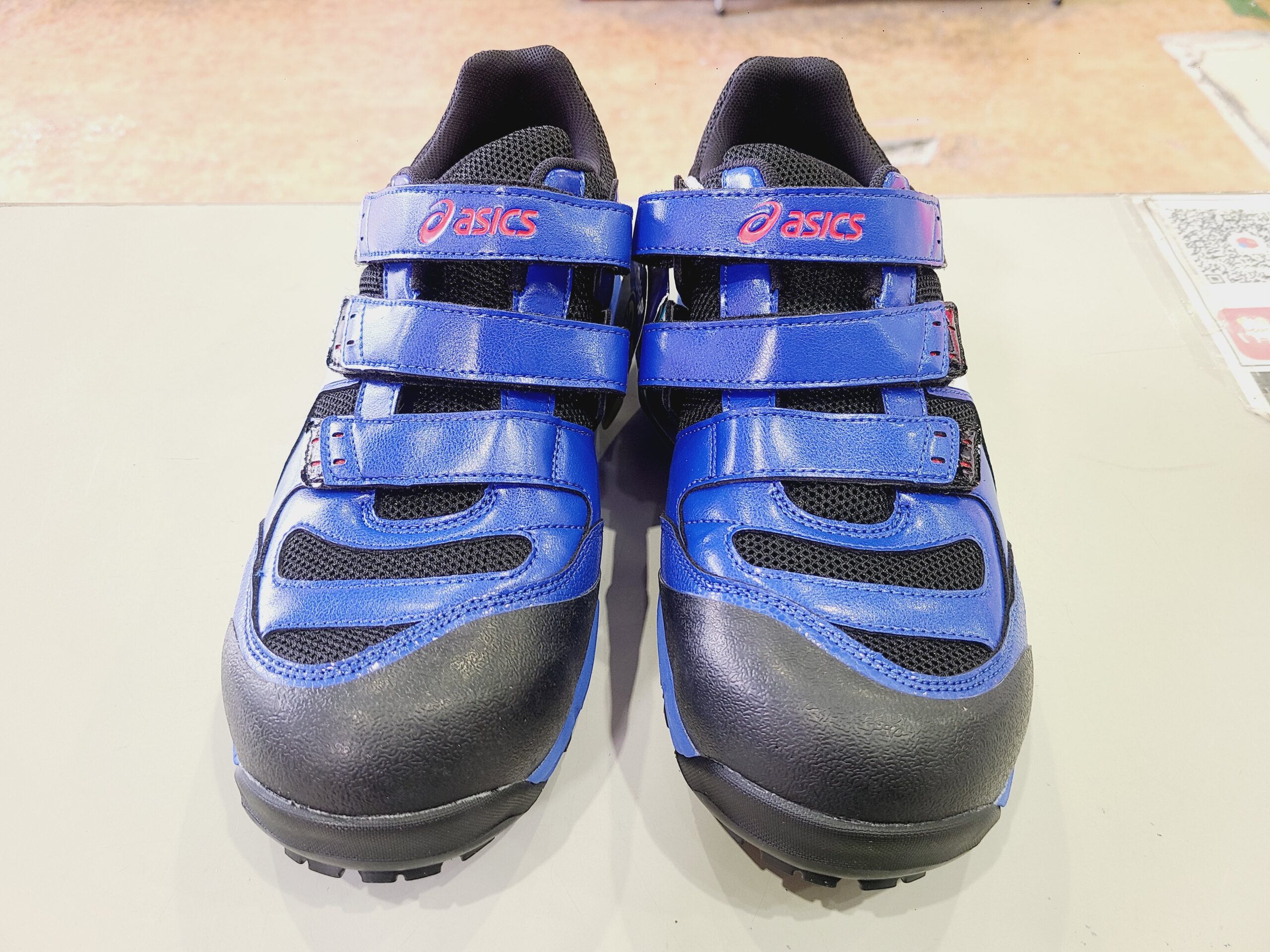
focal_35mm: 26
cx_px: 635
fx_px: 954
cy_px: 476
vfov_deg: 53.1
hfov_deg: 67.3
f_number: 1.8
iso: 125
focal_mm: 5.4
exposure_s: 1/50
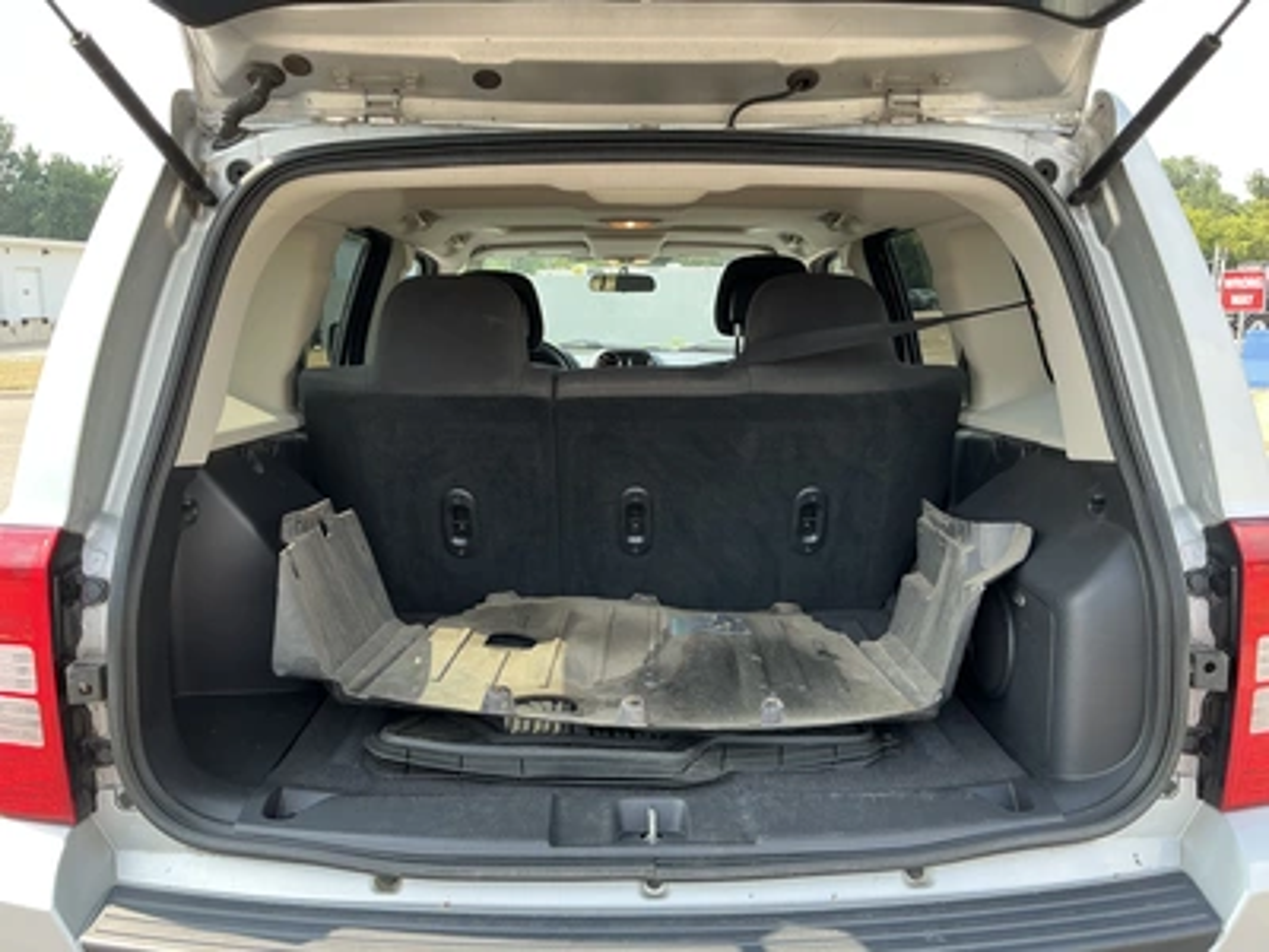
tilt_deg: -8.2
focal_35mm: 28
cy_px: 476
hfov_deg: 63.4
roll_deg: +1.1
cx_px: 634
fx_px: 1026
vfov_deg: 49.7
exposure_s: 1/123
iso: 16
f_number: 1.8
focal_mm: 3
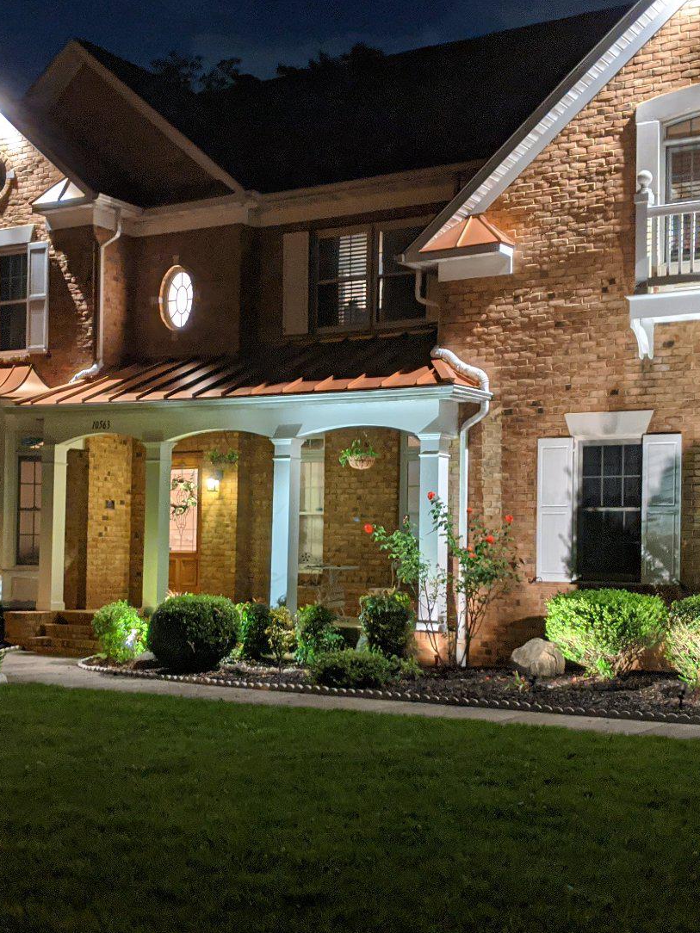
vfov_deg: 37.4
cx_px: 293
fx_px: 1375
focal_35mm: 51
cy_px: 522
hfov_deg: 28.5
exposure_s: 1/8.33
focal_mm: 4.44
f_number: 1.8
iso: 189
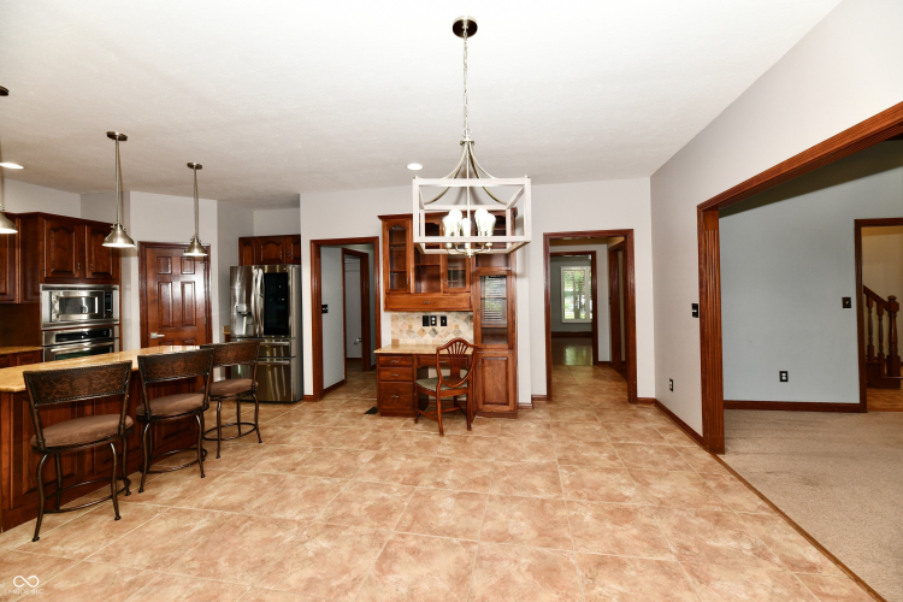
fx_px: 351
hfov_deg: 104.3
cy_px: 301
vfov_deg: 81.2
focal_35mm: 14
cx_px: 452
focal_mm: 14
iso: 640
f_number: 6.3
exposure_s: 1/60
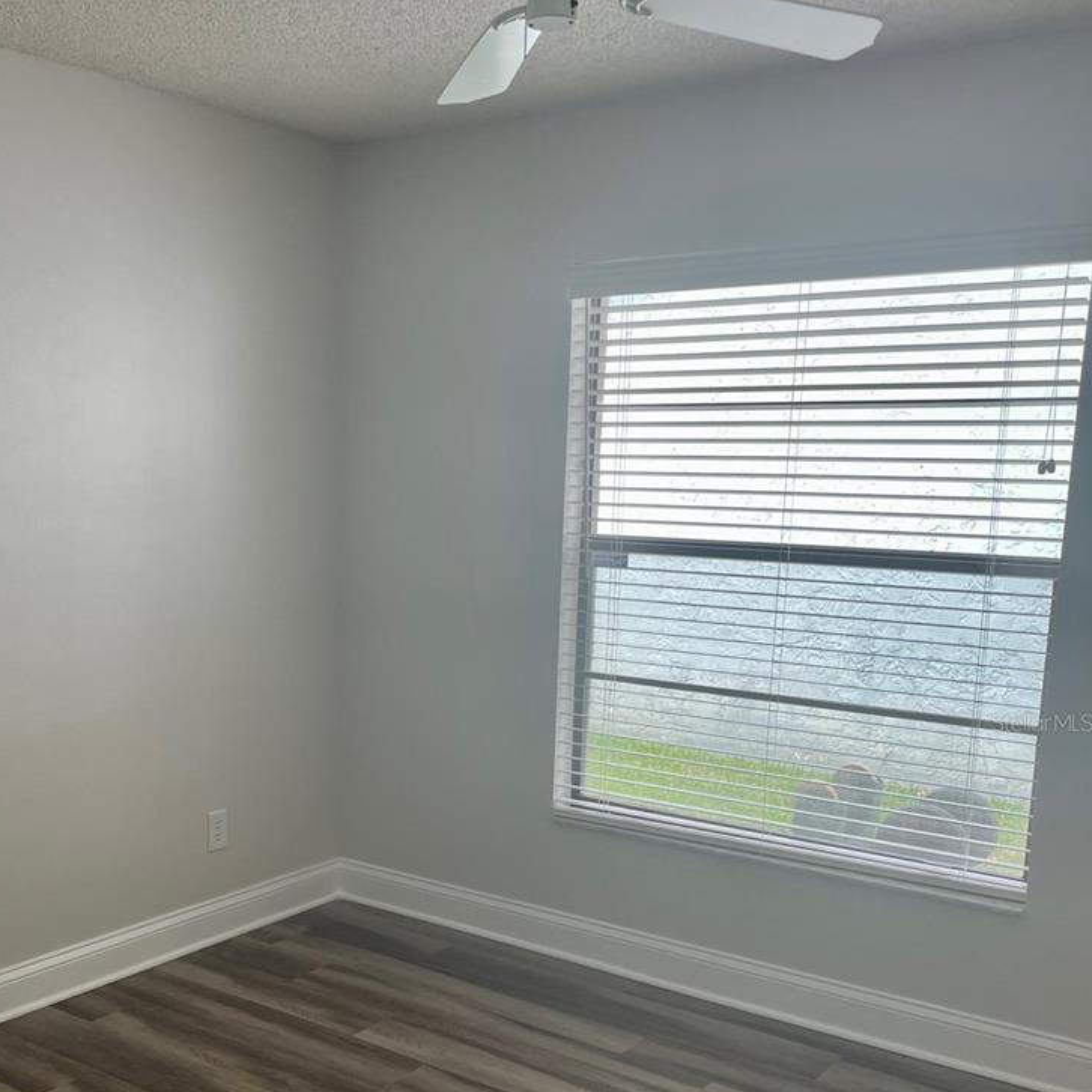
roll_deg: +0.0
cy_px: 722
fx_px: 1356
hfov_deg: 43.6
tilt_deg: -10.8
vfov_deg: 43.3
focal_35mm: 38
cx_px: 421
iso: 32
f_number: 1.6
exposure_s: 1/132
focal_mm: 4.2
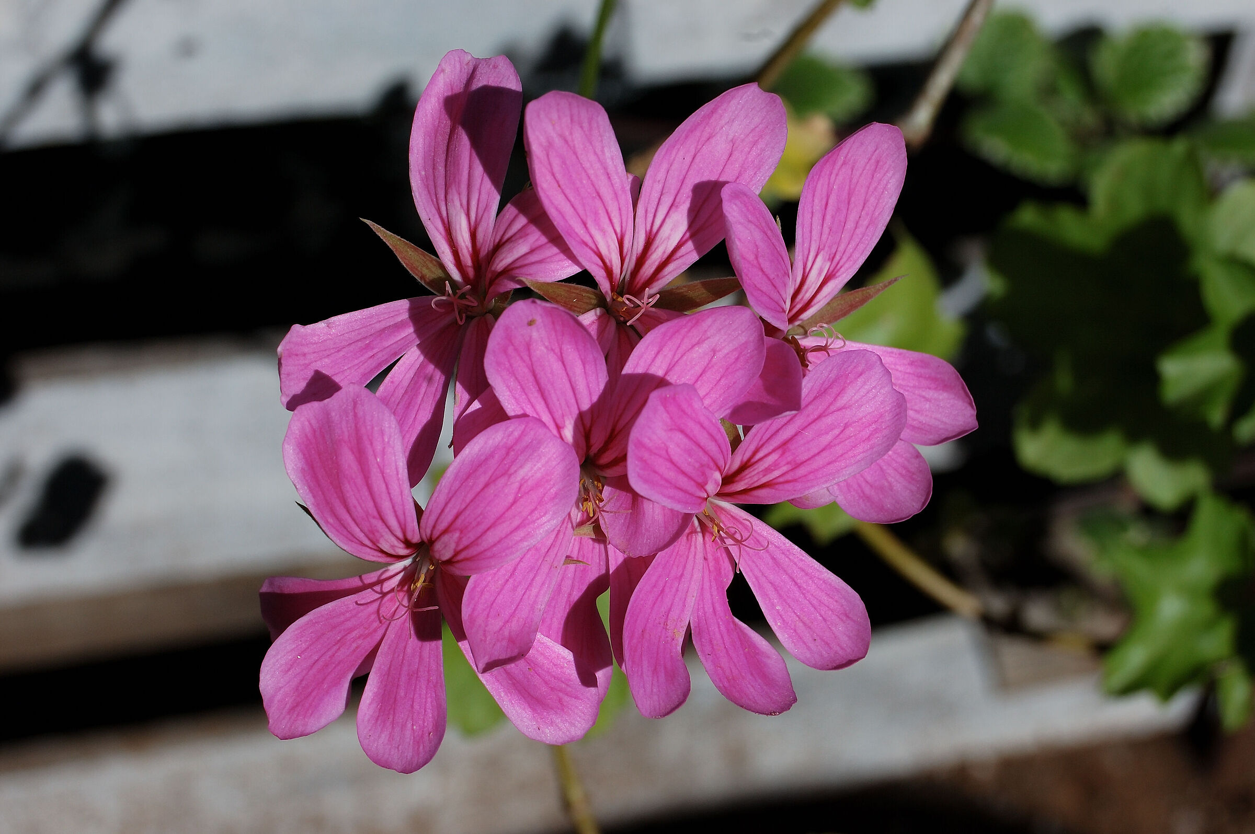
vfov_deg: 16.5
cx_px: 628
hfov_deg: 24.6
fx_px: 2874
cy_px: 417
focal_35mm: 82
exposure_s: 1/500
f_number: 8
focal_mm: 55
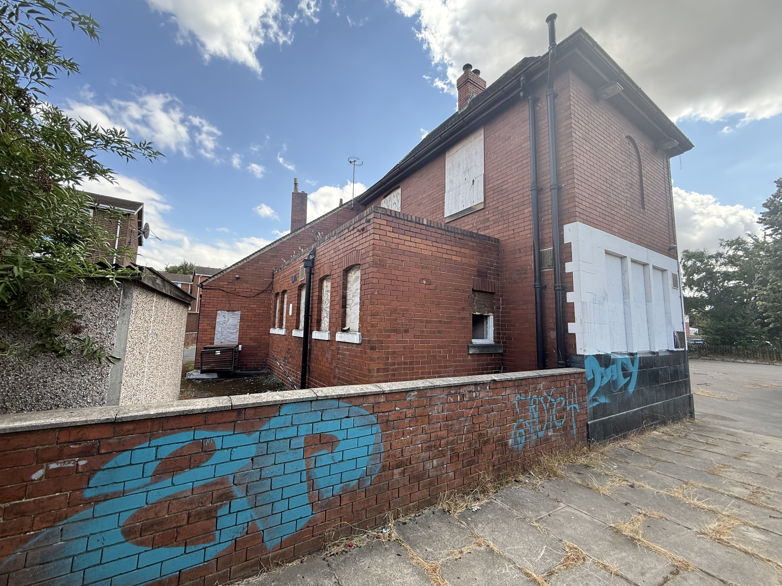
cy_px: 293
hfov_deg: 102.1
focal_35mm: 14
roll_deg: -1.5
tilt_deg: +6.9
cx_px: 391
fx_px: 316
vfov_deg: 85.7
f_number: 2.2
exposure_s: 1/445
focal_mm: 2.22
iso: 64
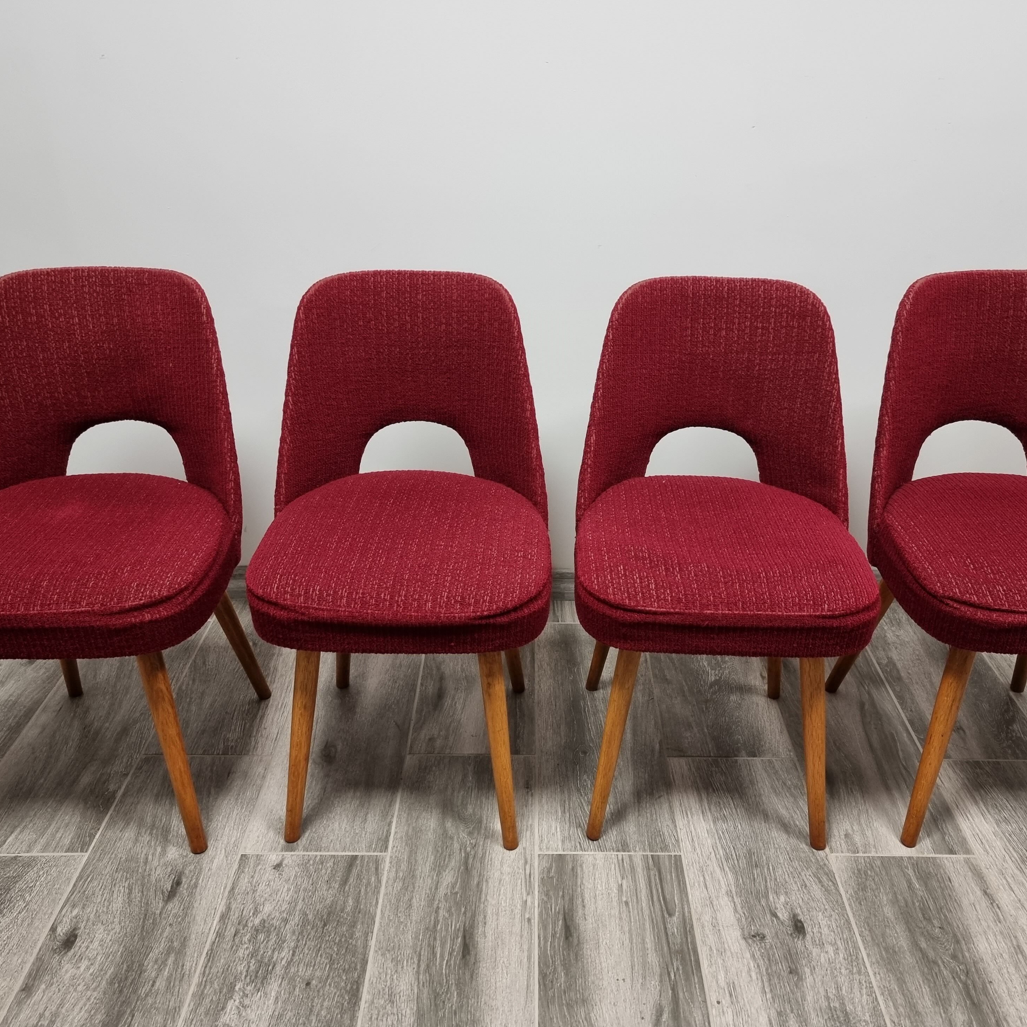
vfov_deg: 55.6
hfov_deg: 55.6
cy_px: 522
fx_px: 973
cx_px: 542
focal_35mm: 29
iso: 250
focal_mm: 6.7
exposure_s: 1/50
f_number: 1.8
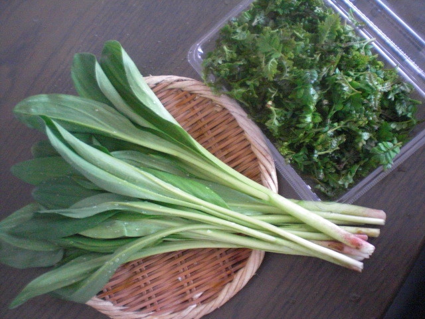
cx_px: 212
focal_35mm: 38
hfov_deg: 49.0
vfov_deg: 37.7
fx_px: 467
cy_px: 160
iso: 800
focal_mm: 6.3
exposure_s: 1/10
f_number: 3.1
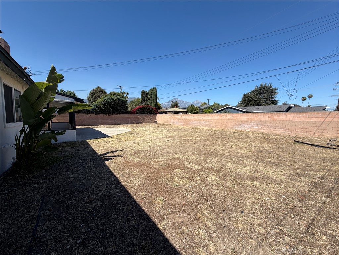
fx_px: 137
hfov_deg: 102.1
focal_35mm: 14
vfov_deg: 85.7
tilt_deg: -4.7
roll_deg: +0.1
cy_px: 128
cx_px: 170
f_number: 2.2
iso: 20
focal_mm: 2.22
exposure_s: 1/770
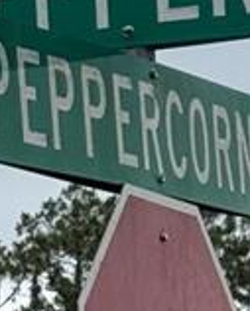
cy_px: 638
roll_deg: +3.0
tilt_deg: +1.8
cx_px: 500
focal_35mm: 355
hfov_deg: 4.3
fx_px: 3274
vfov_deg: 5.3
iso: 80
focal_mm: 6.76
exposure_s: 1/1931
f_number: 1.78
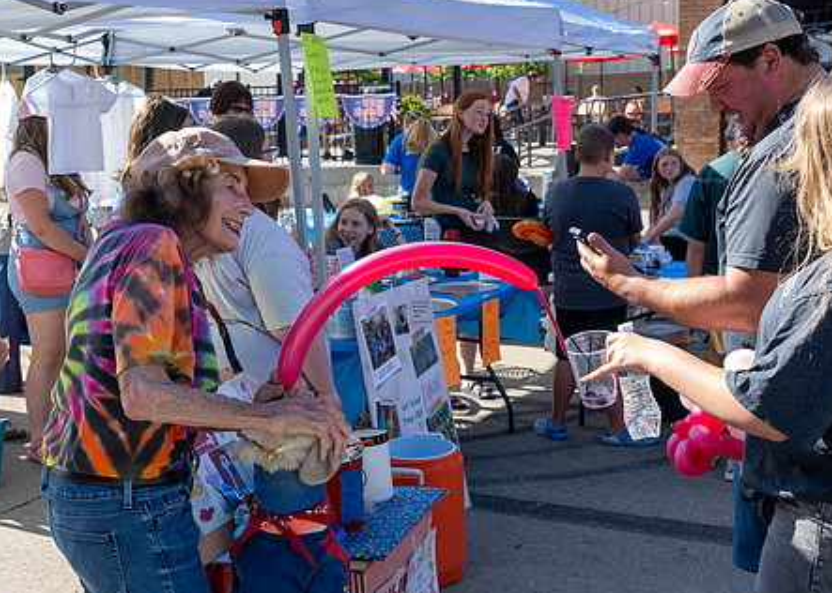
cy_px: 319
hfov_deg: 35.9
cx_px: 308
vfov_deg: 26.2
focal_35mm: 54
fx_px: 1275
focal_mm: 26.5
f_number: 6.3
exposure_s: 1/200
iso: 200
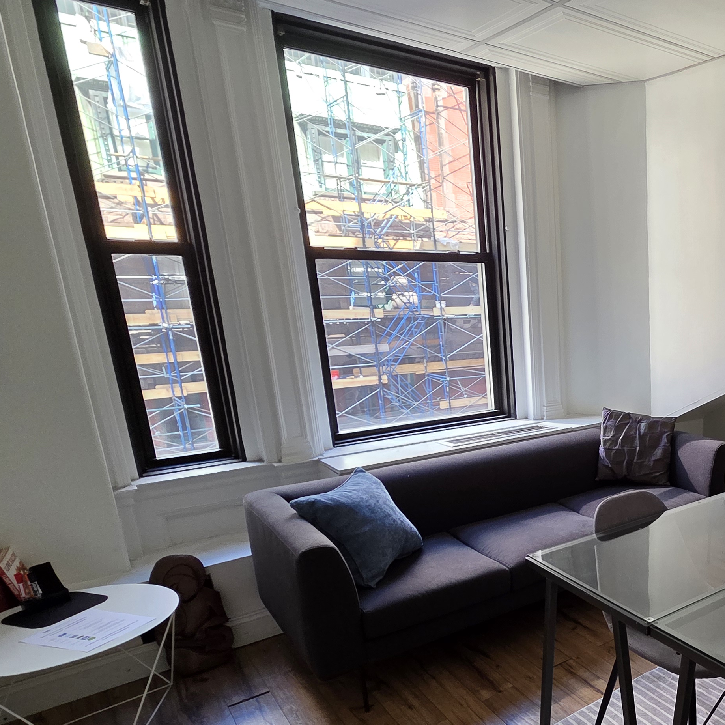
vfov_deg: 61.7
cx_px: 652
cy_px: 471
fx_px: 592
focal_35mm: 25
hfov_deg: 54.7
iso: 200
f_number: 2.2
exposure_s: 1/120
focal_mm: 2.2
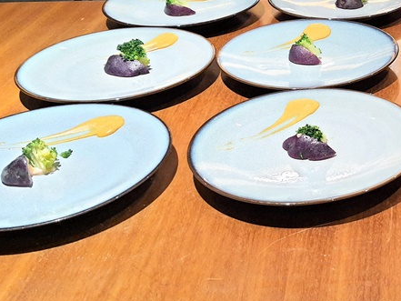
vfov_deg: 24.6
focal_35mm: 59
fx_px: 684
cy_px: 86
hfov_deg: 30.2
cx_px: 409
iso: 250
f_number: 1.7
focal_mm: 4.32
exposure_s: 1/120
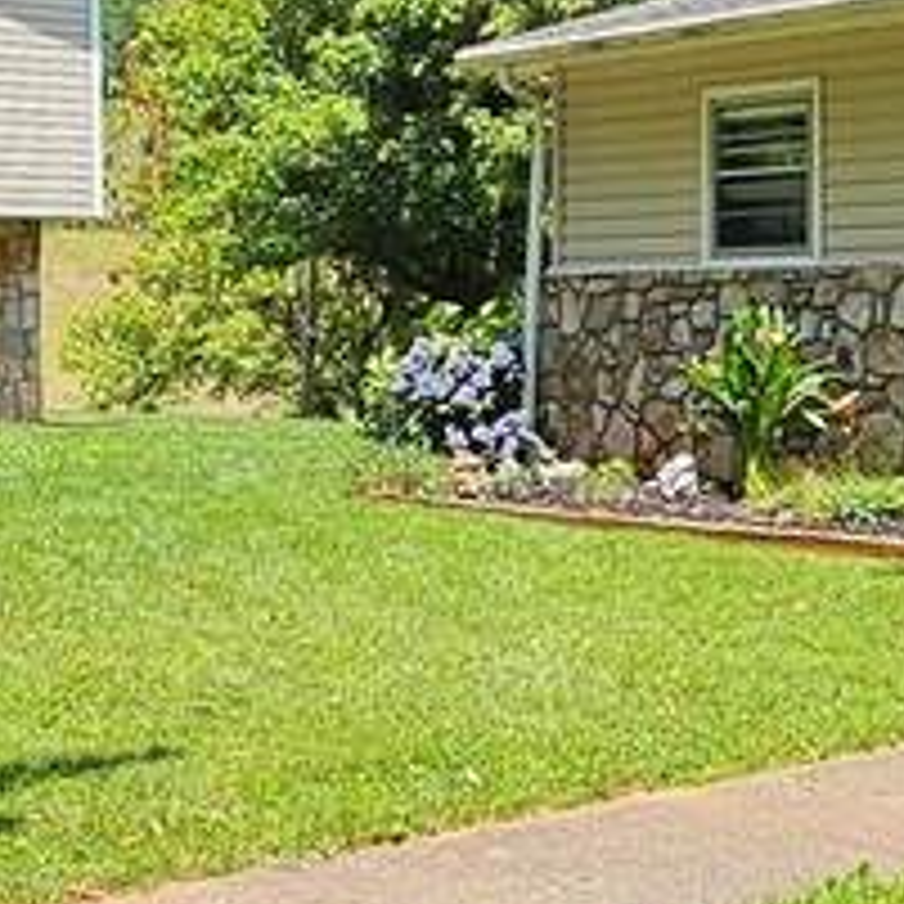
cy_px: 328
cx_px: 855
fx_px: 2157
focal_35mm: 73
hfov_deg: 22.9
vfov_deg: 23.6
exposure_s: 1/1286
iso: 50
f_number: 2.2
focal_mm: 2.2
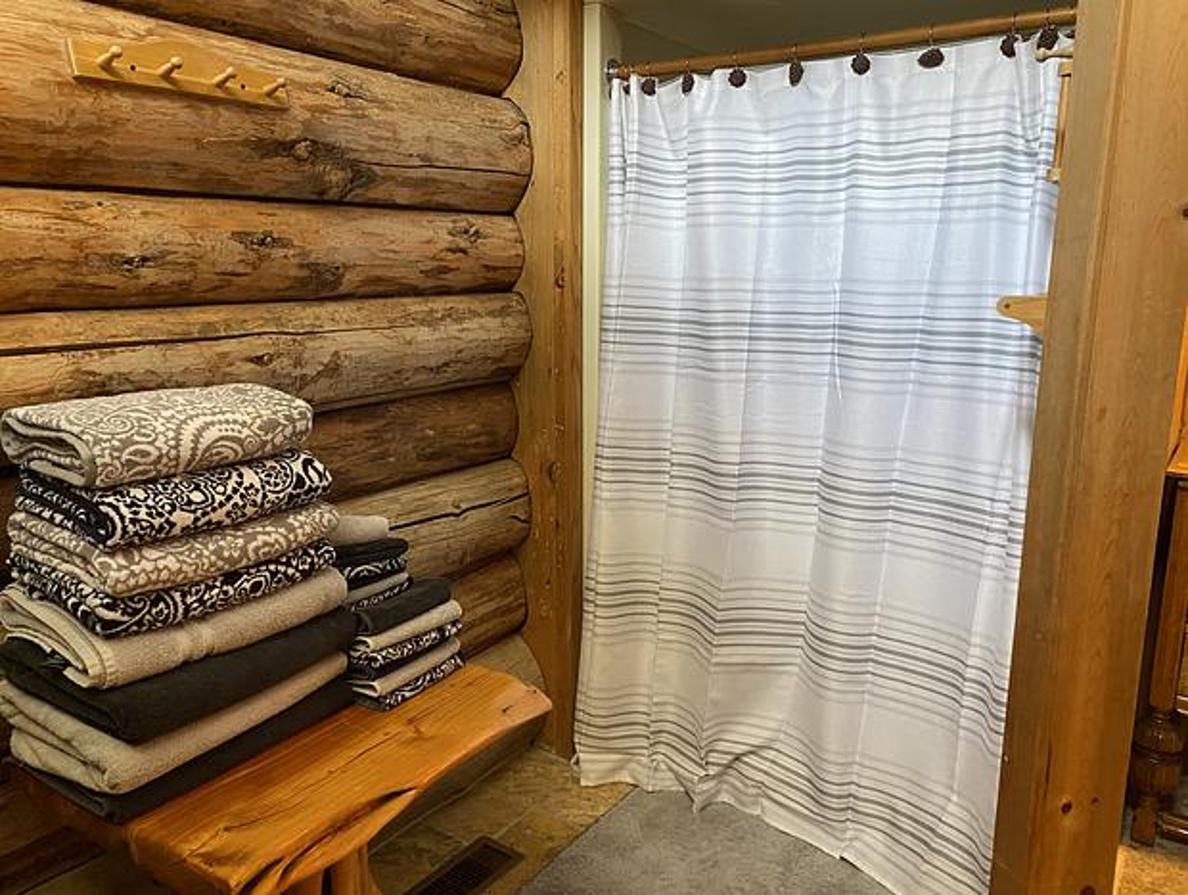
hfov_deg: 67.2
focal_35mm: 26
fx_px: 894
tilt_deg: -12.1
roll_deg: +0.0
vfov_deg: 53.2
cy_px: 448
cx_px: 594
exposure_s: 1/60
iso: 400
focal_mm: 4.25
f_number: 1.8
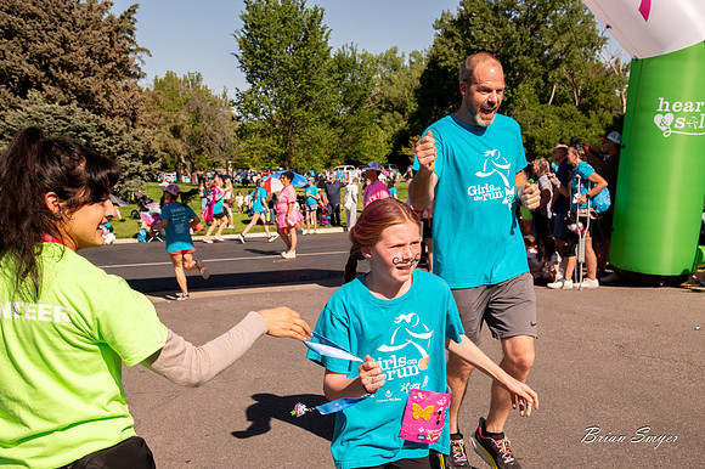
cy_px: 234
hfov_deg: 39.6
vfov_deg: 27.0
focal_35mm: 50
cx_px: 352
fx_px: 979
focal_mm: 50
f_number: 11
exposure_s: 1/1250
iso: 800
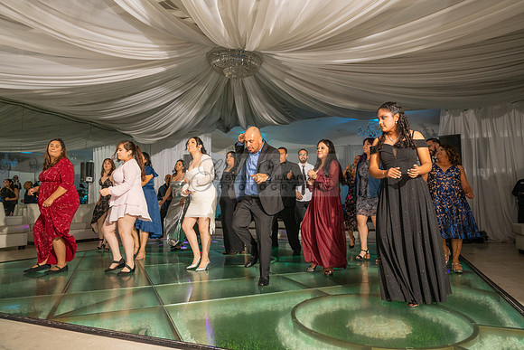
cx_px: 262
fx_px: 349
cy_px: 175
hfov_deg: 73.7
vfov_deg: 53.2
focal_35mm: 24
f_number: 4
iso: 1000
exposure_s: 1/160
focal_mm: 24
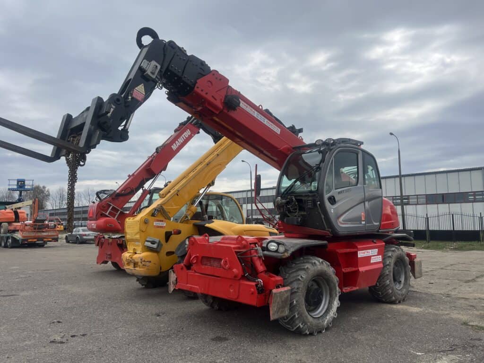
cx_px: 242
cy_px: 182
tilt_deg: +8.1
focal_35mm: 26
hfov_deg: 67.3
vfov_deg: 53.1
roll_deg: -0.3
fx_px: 364
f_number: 1.6
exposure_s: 1/4149
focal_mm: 5.1
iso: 50
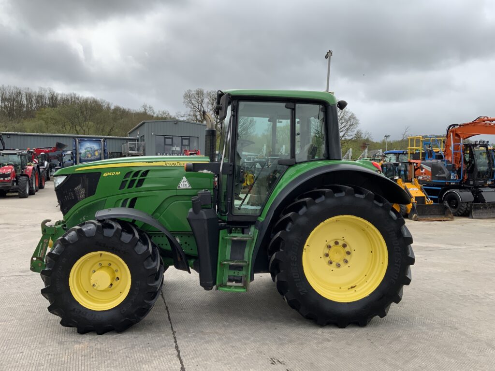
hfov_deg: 61.7
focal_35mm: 29
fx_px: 415
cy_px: 186
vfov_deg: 48.2
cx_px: 248
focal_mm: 3
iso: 16
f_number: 1.8
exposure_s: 1/1534
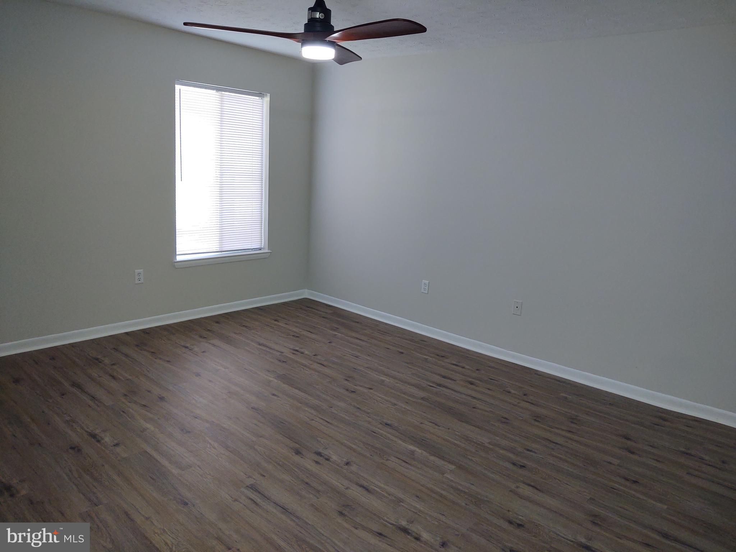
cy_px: 276
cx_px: 368
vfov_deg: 51.4
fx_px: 574
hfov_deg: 65.3
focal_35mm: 27
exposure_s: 1/60
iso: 106
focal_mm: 4.75
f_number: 1.7
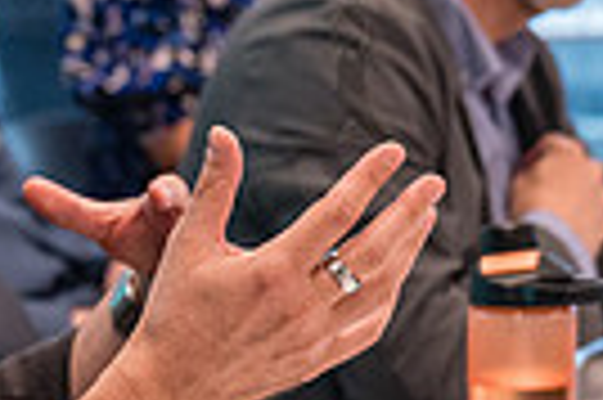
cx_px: 314
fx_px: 4768
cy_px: 57
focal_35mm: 285
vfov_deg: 4.8
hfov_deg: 7.2
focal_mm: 63
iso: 2000
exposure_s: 1/200
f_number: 4
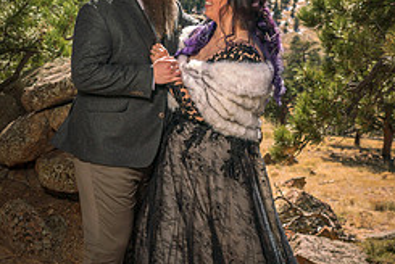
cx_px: 177
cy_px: 111
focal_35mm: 55
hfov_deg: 36.2
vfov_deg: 24.7
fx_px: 604
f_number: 4.5
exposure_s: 1/2000
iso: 200
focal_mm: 30
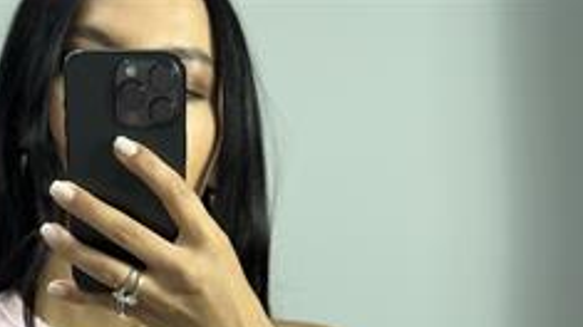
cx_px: 236
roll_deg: -0.4
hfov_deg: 23.1
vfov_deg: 12.4
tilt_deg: -32.6
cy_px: 509
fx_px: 1422
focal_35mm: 92
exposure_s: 1/100
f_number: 1.78
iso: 125
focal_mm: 6.86
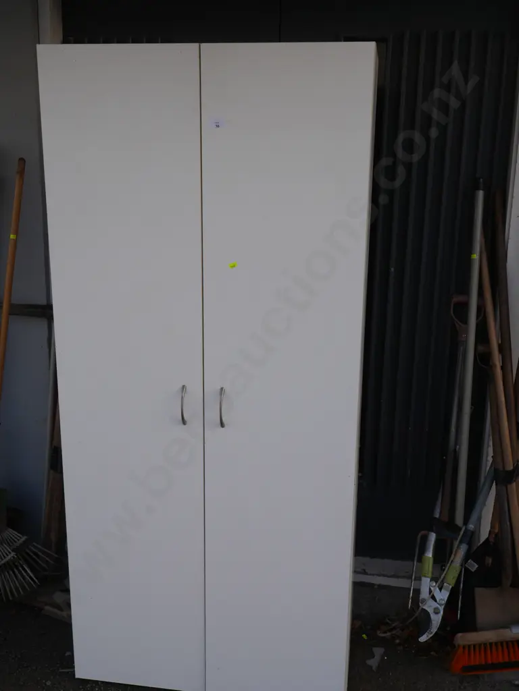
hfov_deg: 37.7
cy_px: 346
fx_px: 760
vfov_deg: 49.0
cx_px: 260
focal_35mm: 38
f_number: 5.6
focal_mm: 19
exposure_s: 1/200
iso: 200
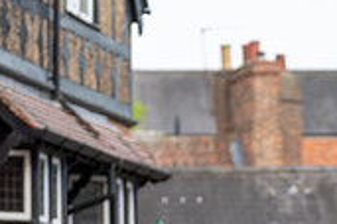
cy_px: 355
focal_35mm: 343
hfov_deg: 6.0
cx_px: 396
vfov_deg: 4.0
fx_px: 3211
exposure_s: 1/640
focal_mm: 101
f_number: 2.8
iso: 100
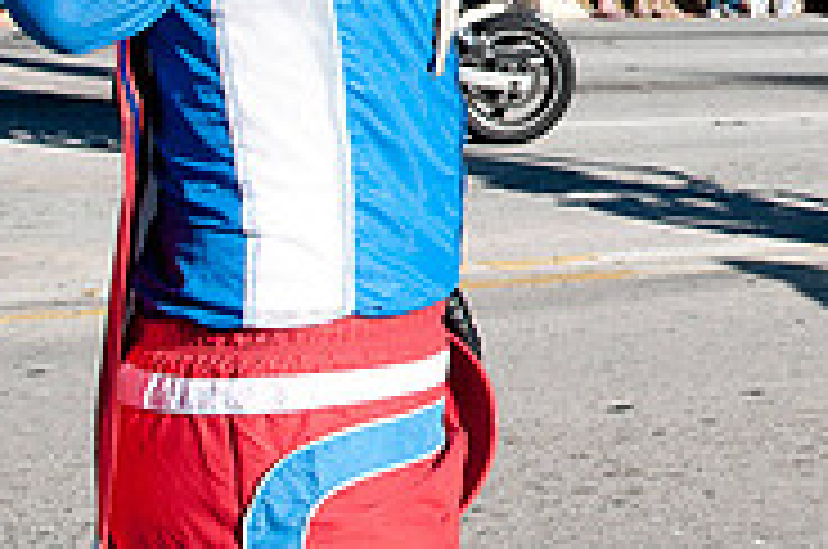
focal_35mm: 180
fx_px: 4133
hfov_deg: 11.3
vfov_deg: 7.5
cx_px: 846
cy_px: -223
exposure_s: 1/1250
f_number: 5
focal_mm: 38
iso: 250
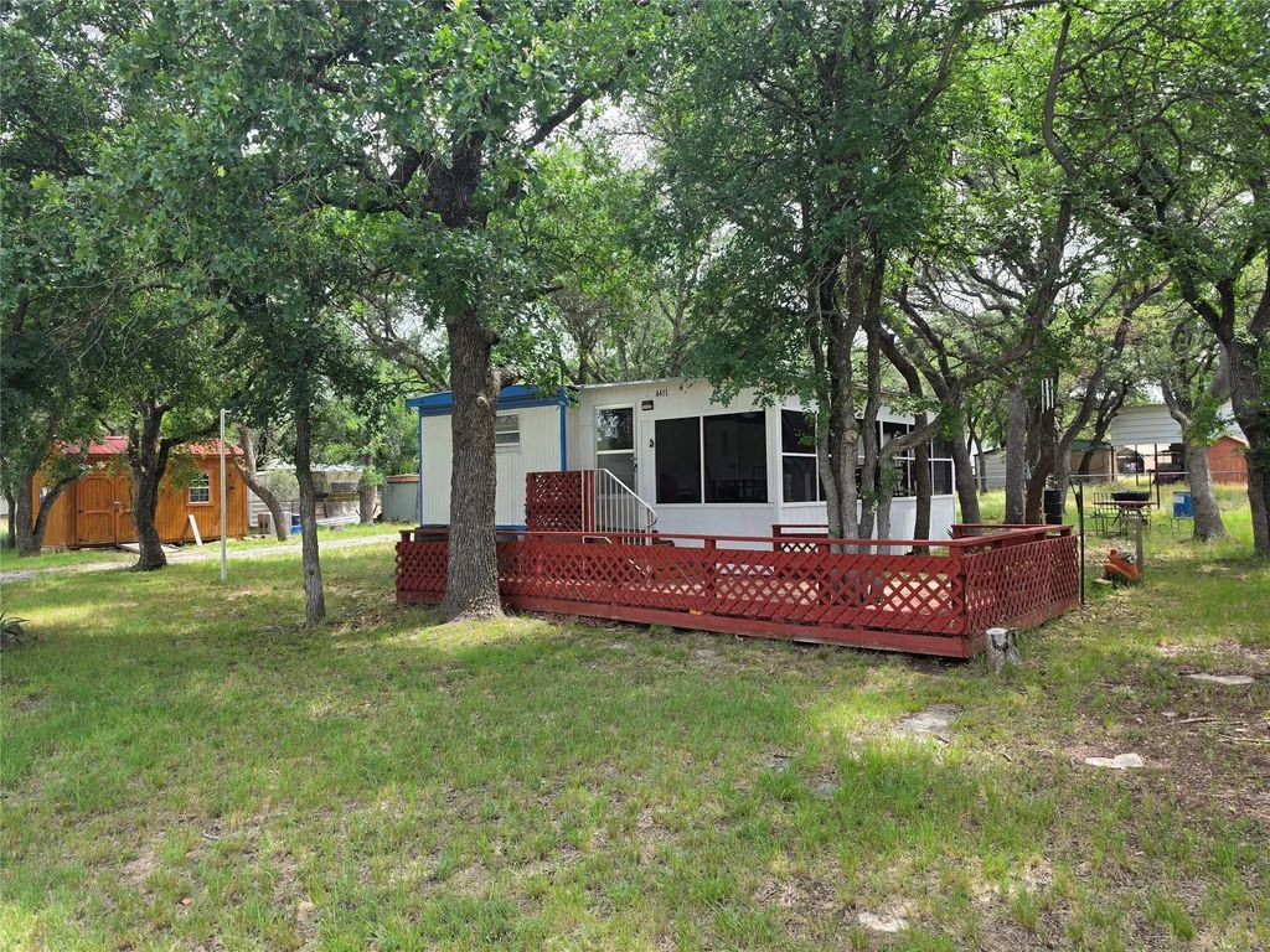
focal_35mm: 23
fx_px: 844
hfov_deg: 73.9
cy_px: 476
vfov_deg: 58.9
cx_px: 635
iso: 10
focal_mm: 6.5
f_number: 1.4
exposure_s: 1/190
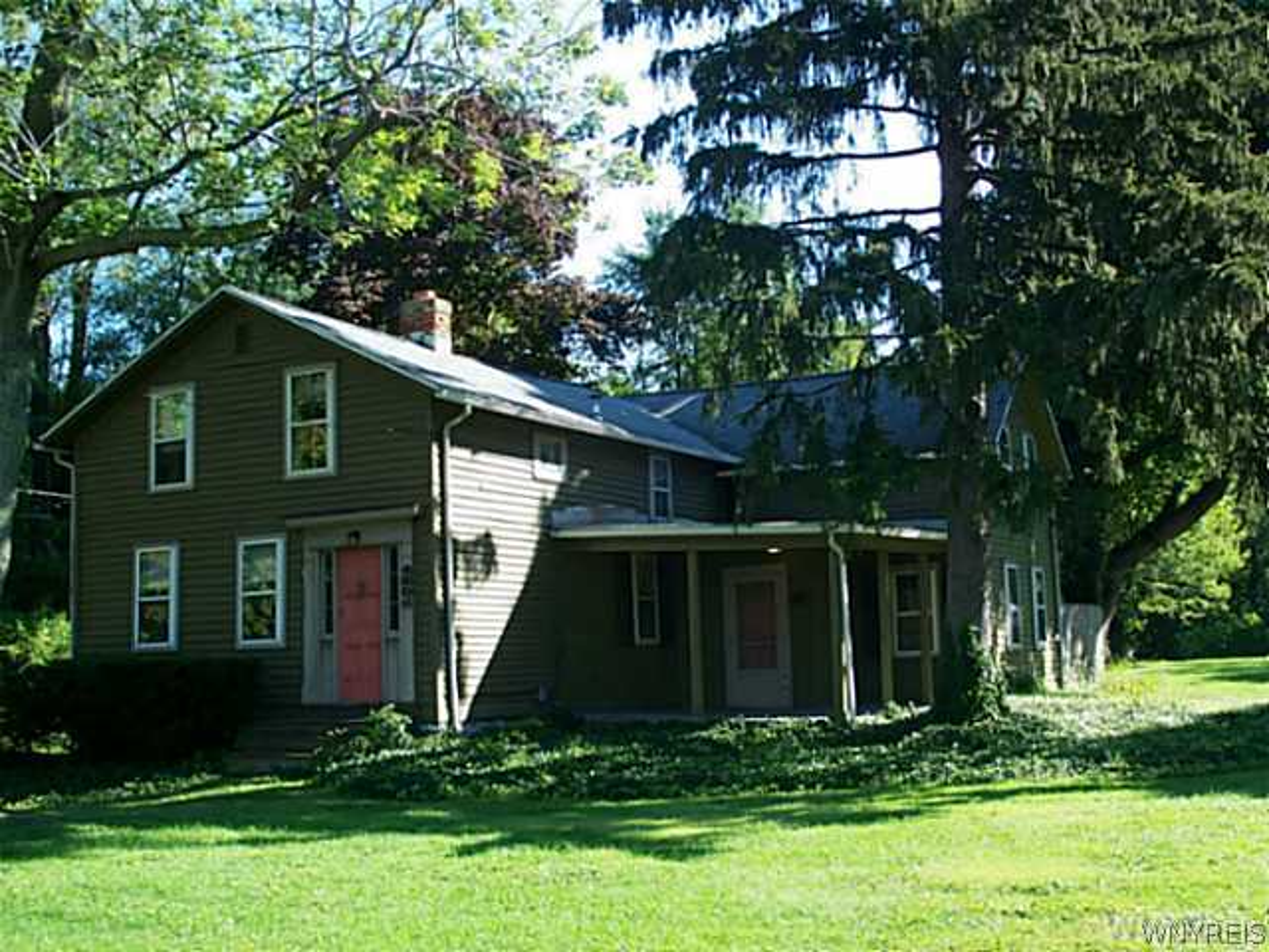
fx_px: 1576
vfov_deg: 33.6
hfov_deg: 43.9
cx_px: 634
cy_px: 476
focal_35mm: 43
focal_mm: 9.1
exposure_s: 1/160
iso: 64
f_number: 3.2
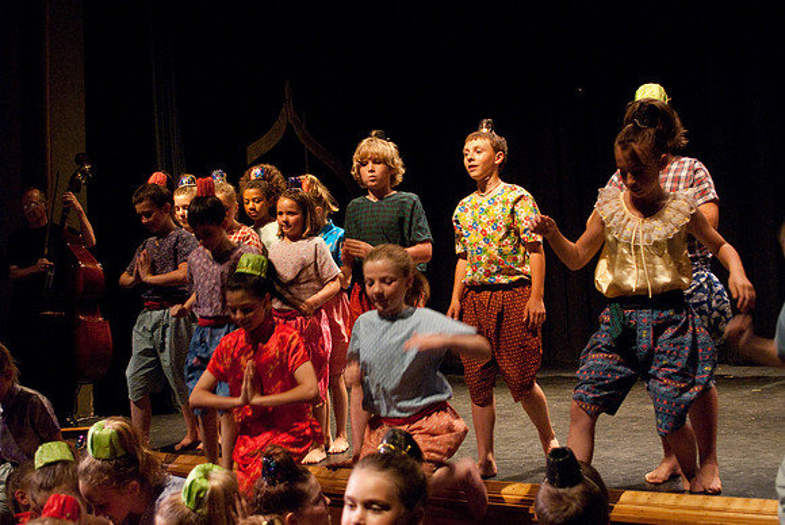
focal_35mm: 42
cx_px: 392
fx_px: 917
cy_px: 262
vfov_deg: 32.0
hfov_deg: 46.4
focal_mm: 28
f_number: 2.8
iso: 1000
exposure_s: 1/125
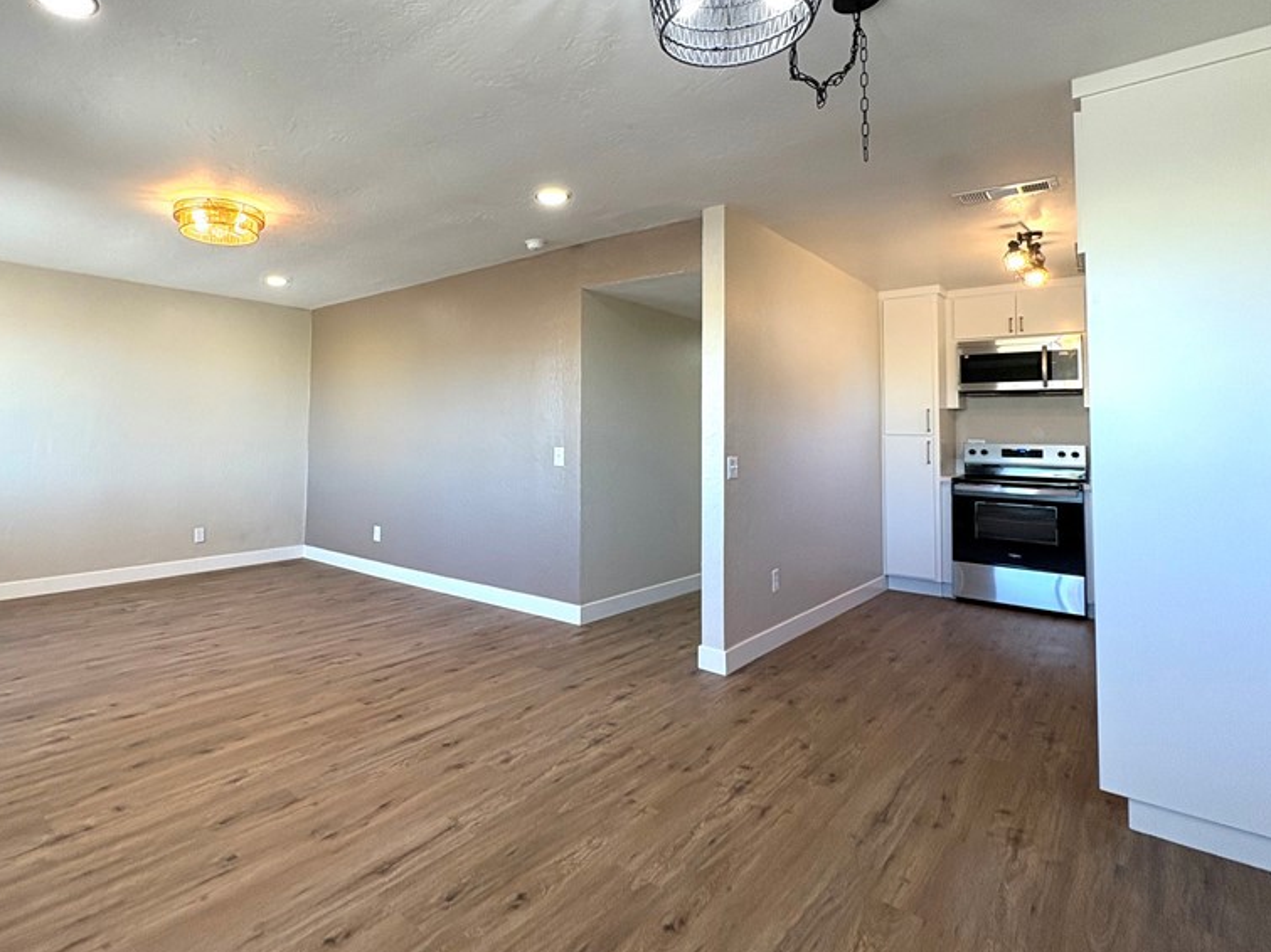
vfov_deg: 68.2
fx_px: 698
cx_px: 485
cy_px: 399
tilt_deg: +3.3
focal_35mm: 19
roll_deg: -1.3
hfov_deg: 83.2
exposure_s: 1/120
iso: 160
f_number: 2.2
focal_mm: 2.22
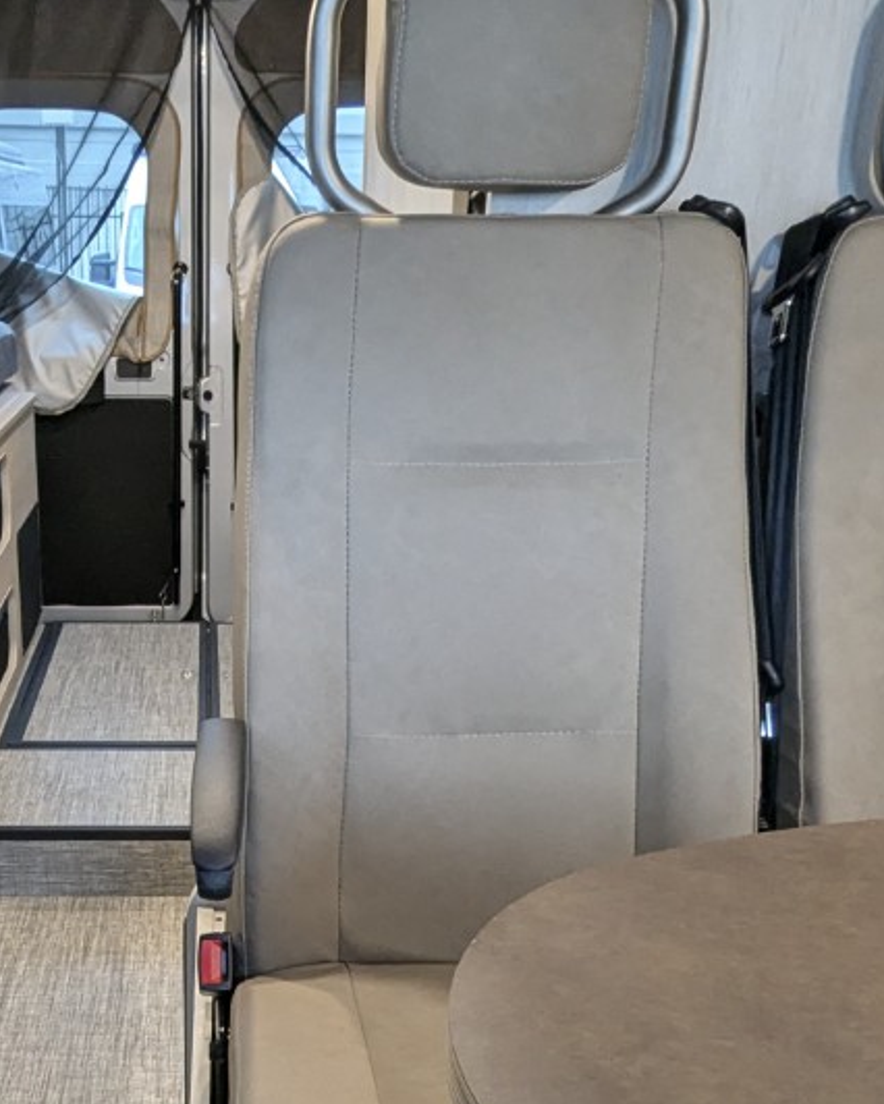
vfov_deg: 43.7
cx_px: 215
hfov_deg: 35.6
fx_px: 1340
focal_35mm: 41
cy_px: 789
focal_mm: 2.35
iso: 269
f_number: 2.2
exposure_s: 1/42.3
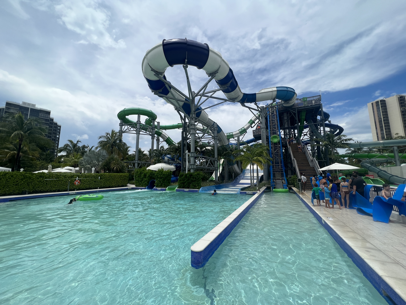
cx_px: 203
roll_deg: +0.3
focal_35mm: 13
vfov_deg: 89.9
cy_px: 152
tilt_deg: +7.8
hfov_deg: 106.2
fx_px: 152
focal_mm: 1.57
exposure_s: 1/2660
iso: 32
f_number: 1.8
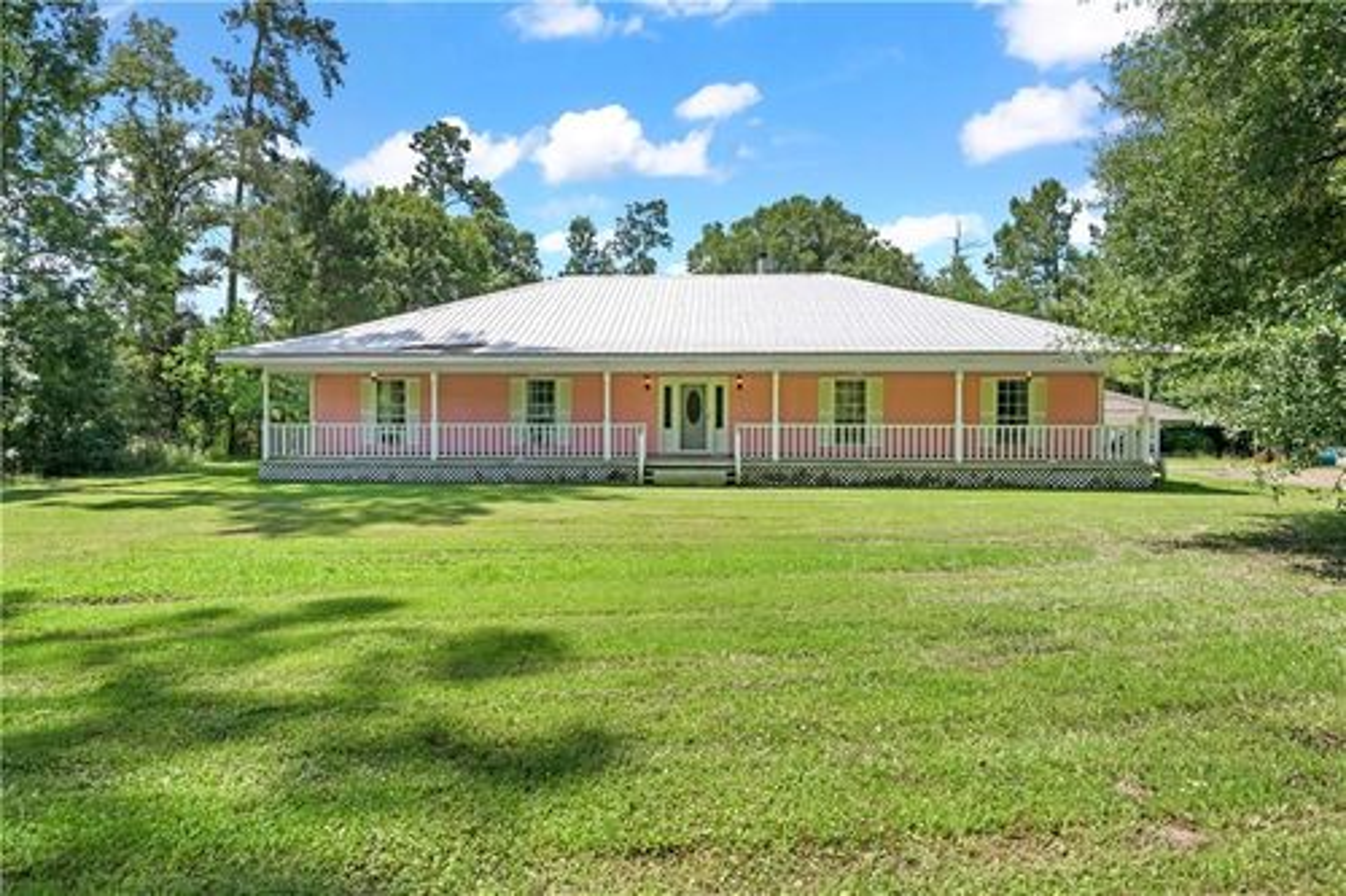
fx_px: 710
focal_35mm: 19
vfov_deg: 64.5
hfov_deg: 86.9
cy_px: 448
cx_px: 673
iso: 250
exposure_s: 1/125
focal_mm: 19
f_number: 9
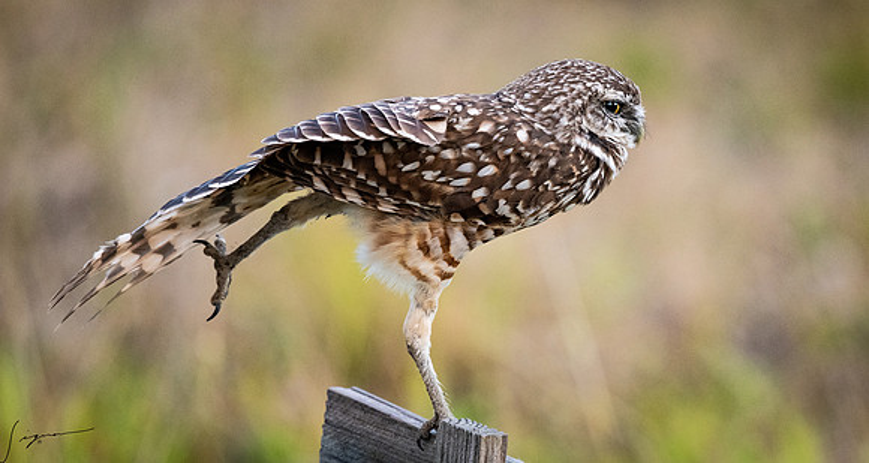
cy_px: 262
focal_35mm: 656
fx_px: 14928
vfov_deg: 1.8
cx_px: 583
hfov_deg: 3.3
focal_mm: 420
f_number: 5.6
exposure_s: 1/1250
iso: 1600
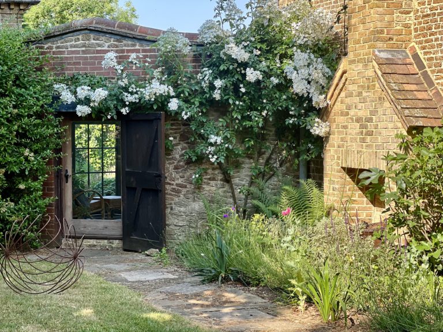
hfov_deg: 25.3
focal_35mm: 77
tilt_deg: -1.7
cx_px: 222
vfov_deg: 19.1
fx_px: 985
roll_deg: +0.7
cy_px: 166
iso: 25
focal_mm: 9
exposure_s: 1/121
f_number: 2.8
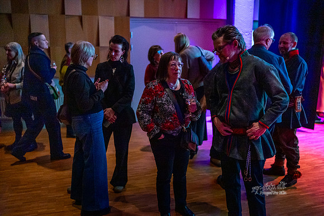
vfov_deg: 37.9
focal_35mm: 35
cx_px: 162
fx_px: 315
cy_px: 108
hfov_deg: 54.4
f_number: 1.4
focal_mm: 35
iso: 16000
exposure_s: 1/200
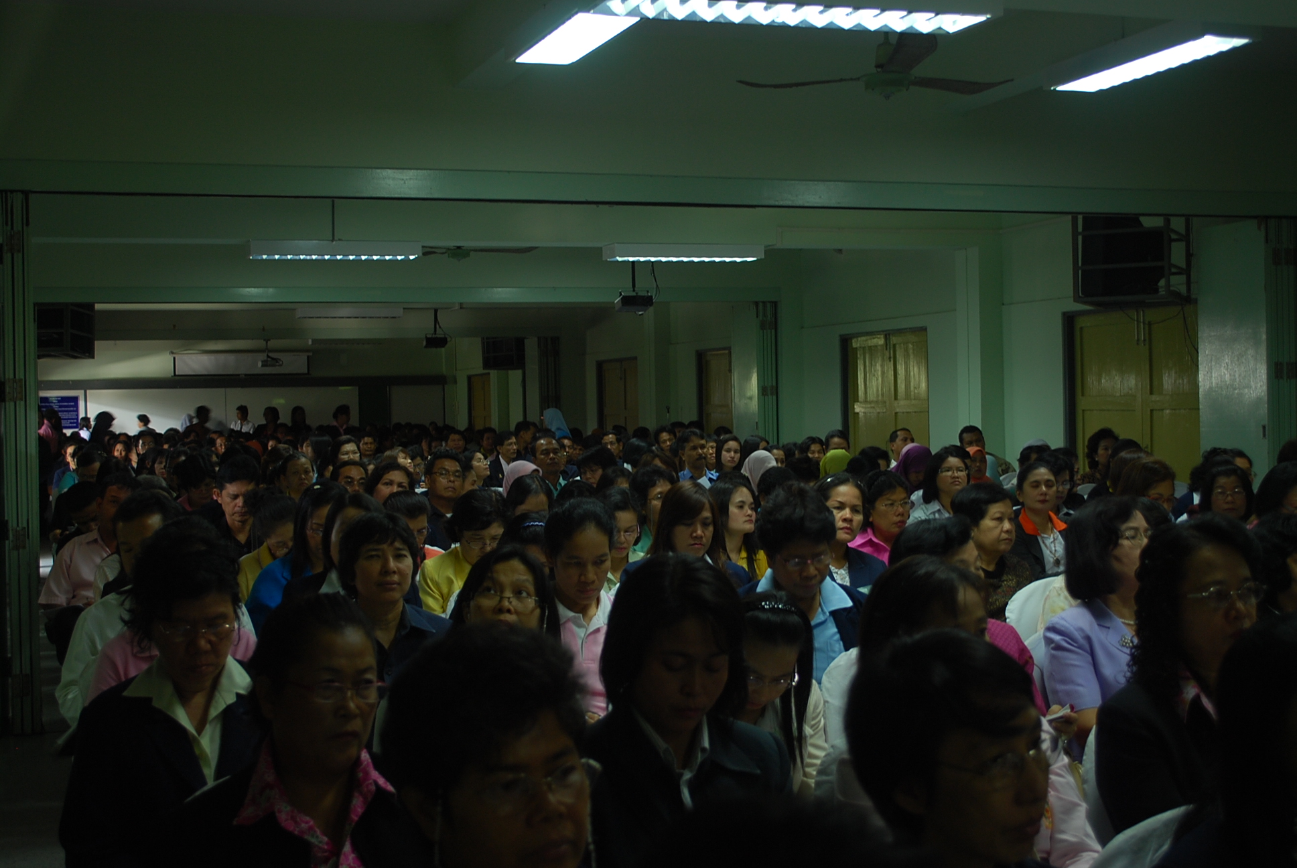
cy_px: 434
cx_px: 648
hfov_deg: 41.1
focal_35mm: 48
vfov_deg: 28.2
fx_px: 1731
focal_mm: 32
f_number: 4.8
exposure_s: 1/13
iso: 200
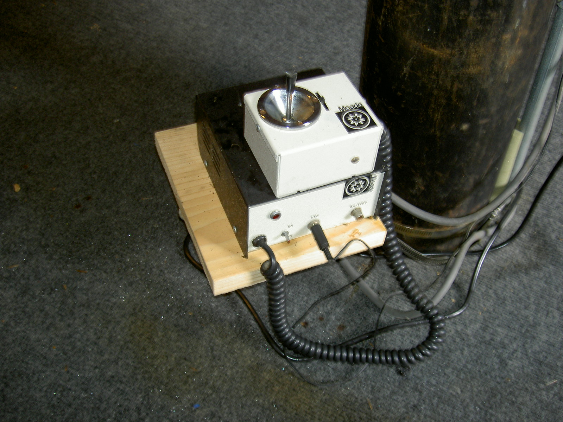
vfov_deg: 36.8
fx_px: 634
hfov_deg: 47.9
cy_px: 211
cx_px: 282
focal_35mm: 39
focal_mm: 8
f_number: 2.8
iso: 100
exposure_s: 1/8
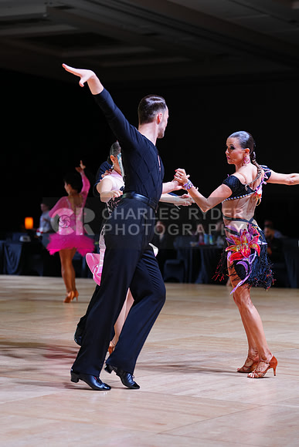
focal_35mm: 91
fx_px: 1133
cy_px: 224
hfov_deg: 15.0
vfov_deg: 22.4
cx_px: 150
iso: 640
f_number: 2.8
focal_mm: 91
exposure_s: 1/400
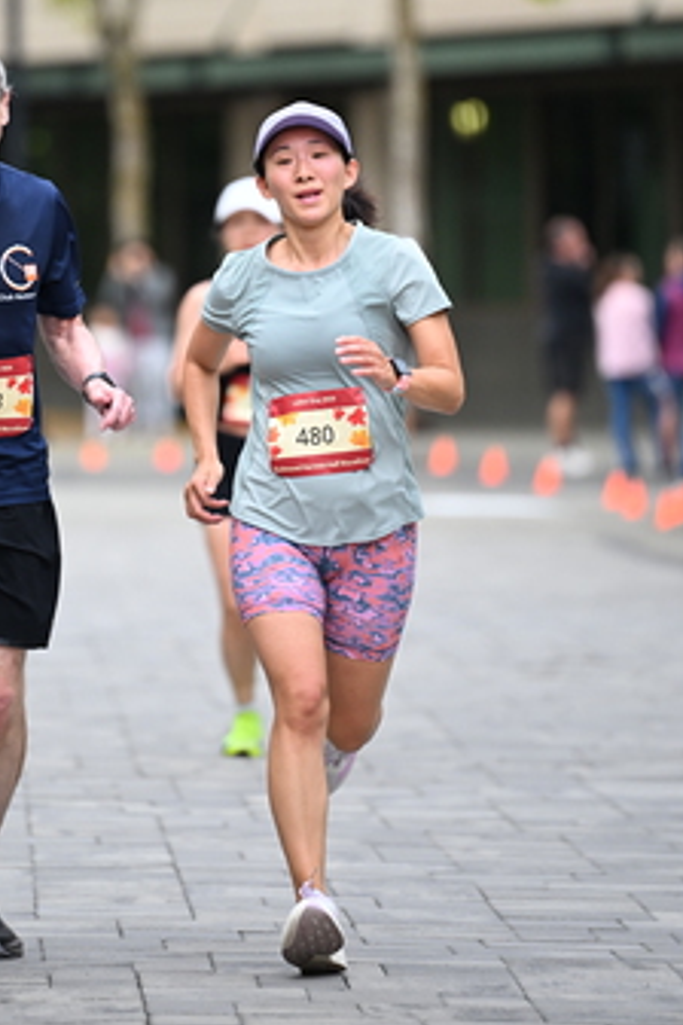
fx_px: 9305
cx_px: 172
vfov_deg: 6.3
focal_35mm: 327
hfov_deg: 4.2
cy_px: 268
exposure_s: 1/2000
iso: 1000
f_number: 2.8
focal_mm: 200
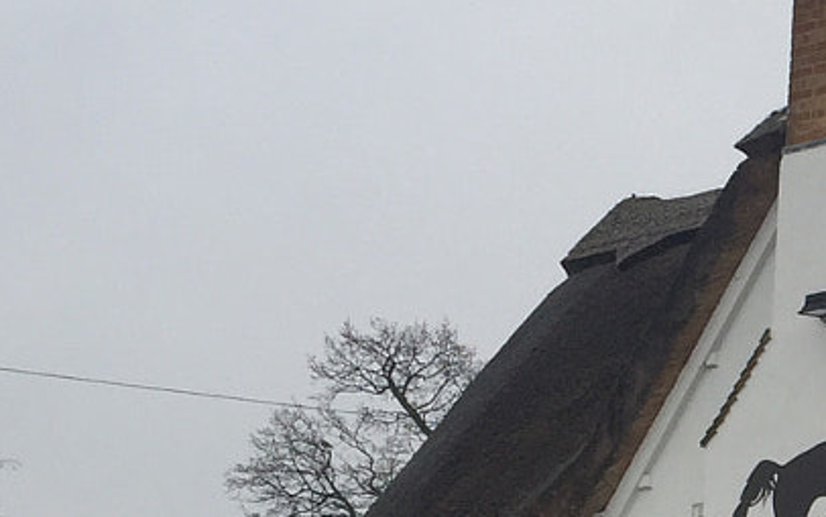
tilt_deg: +9.4
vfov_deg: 10.6
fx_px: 2725
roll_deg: -1.2
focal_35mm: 121
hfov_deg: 15.5
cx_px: 1333
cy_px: 631
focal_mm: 4.15
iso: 32
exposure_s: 1/356
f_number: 2.2
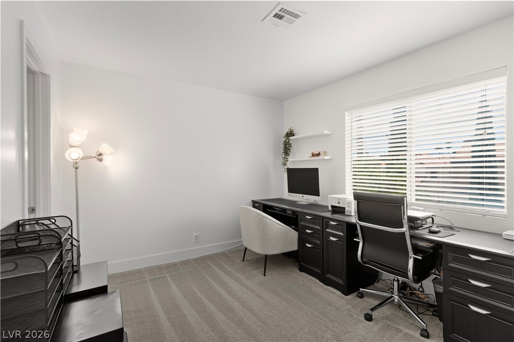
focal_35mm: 17
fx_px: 243
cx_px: 257
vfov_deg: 70.4
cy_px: 171
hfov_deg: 93.3
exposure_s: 1/60
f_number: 8
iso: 400
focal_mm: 17
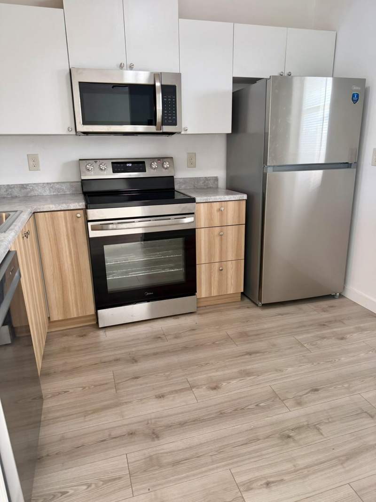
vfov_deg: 71.6
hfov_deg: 56.8
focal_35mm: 24
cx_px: 188
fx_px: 347
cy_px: 251
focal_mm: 6.76
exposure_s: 1/120
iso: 160
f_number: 1.78
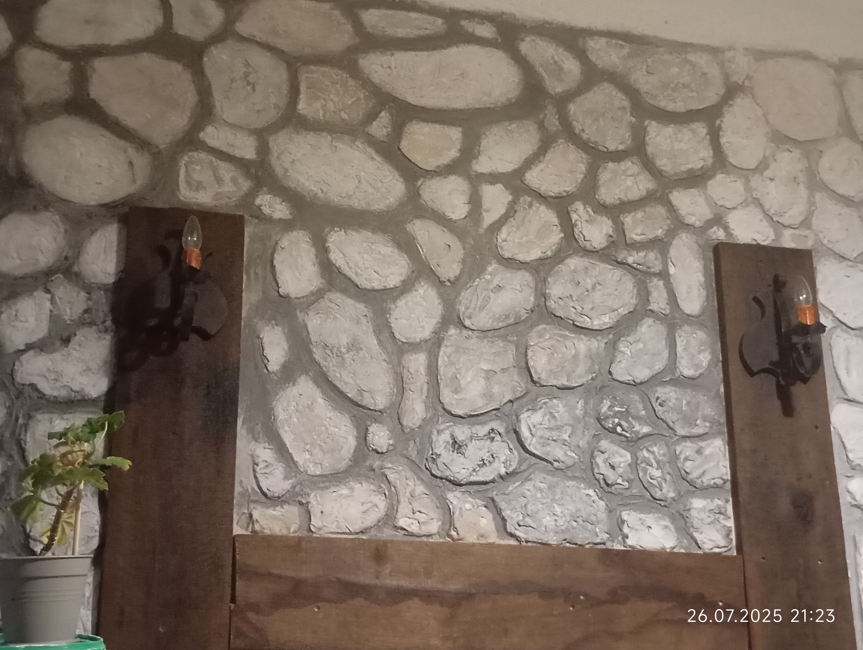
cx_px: 432
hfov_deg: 40.4
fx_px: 1173
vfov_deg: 31.0
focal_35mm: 47
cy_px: 325
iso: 6900
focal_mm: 4.27
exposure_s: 1/16.7
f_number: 1.8
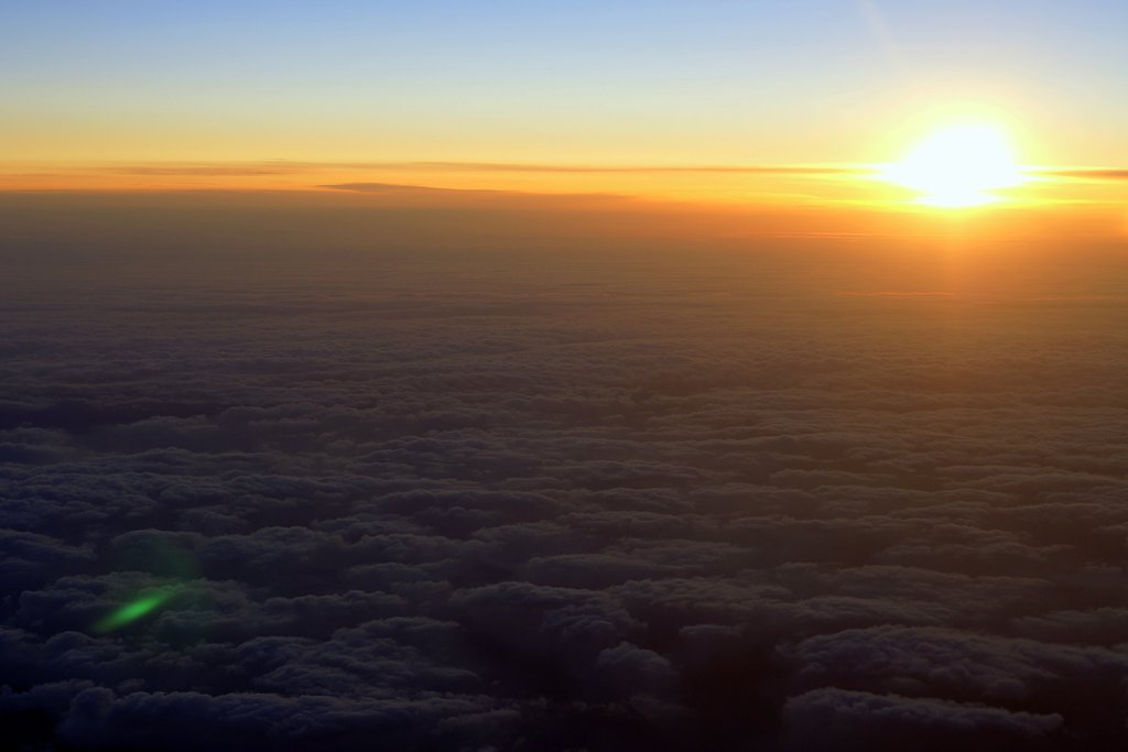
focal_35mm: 75
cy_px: 376
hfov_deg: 27.0
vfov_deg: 18.2
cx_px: 564
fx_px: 2350
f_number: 5.6
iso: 100
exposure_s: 1/160
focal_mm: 50
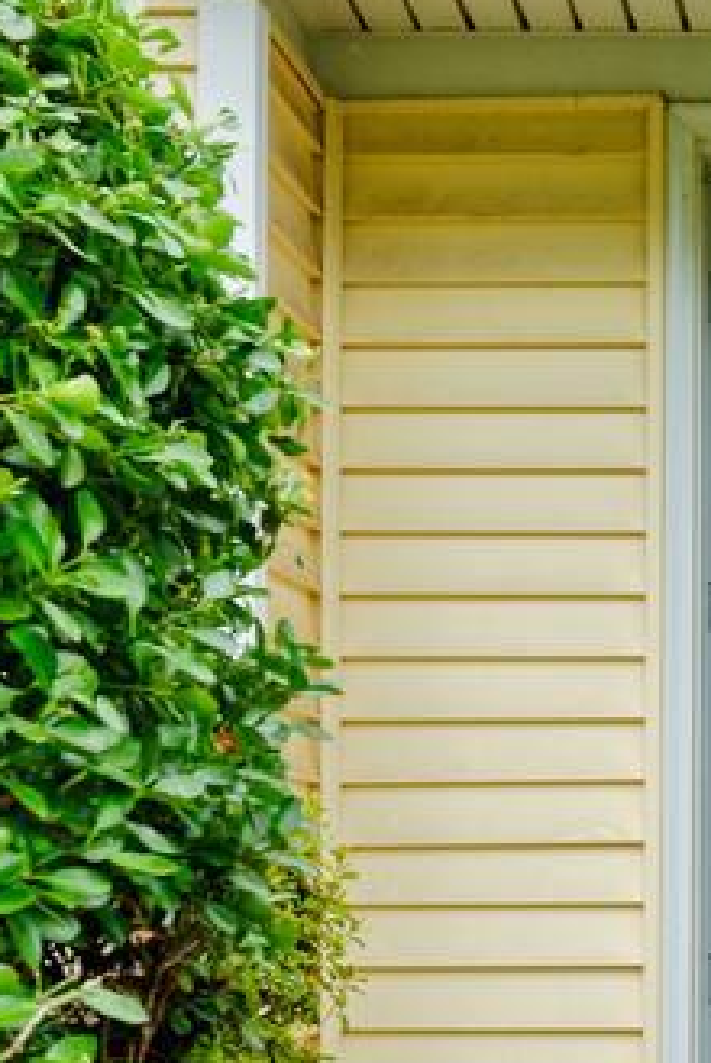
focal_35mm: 112
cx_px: 968
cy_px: 1021
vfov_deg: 17.9
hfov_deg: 11.9
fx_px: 3311
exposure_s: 1/200
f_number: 8
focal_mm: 24
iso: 320
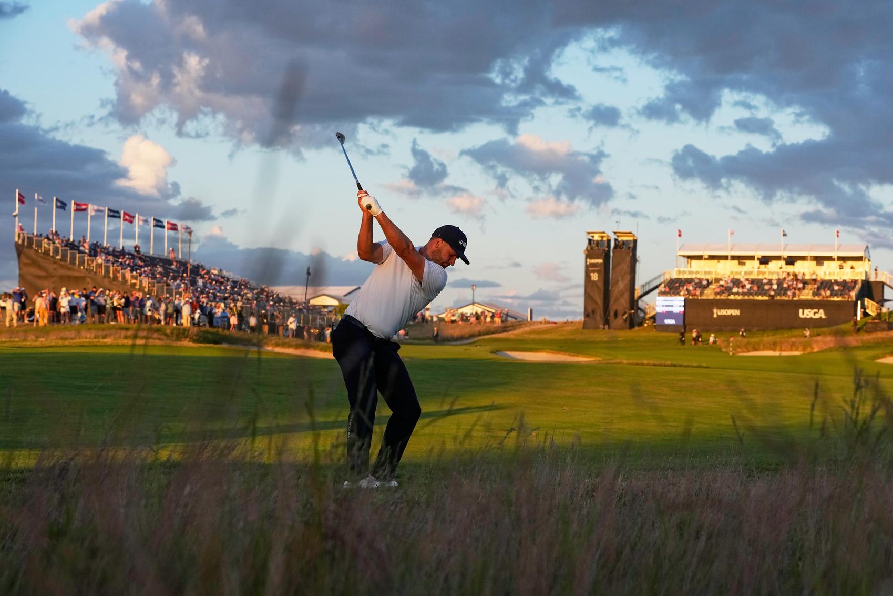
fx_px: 1960
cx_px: 446
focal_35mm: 79
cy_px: 298
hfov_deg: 25.7
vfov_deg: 17.3
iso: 800
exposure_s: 1/1250
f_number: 6.3
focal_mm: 79
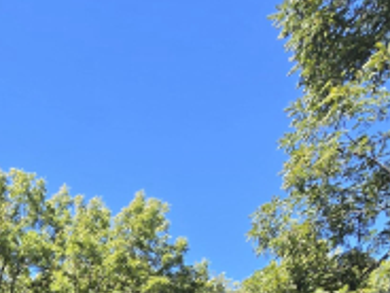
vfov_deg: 23.6
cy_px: 456
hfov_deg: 32.5
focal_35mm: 47
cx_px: -90
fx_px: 530
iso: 50
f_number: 2.2
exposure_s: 1/489
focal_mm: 2.2
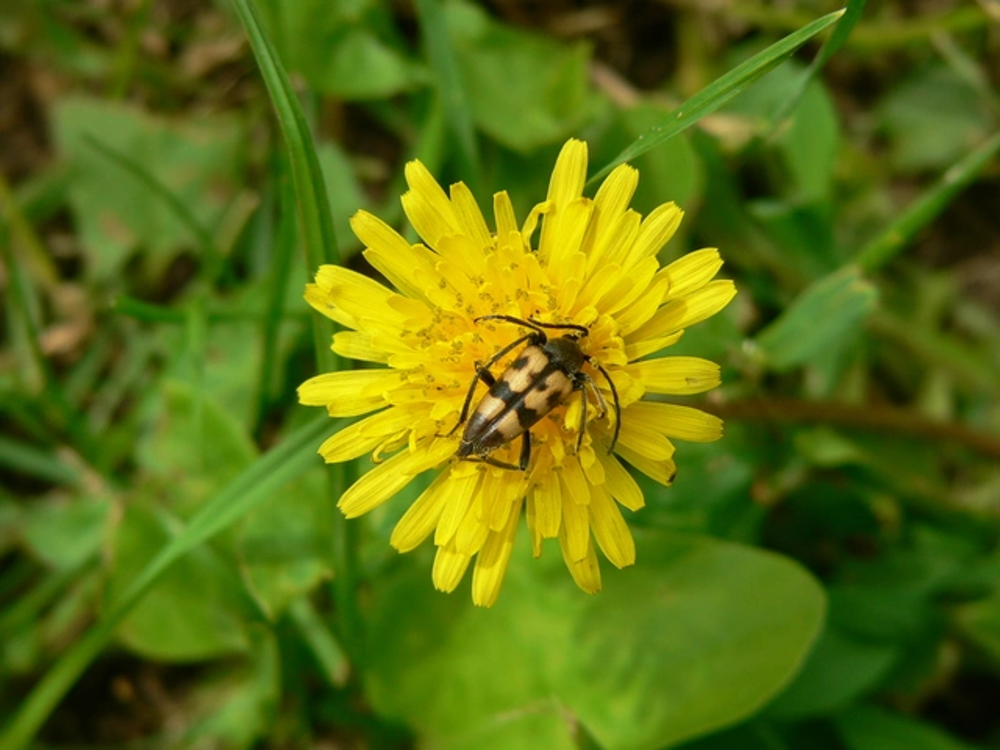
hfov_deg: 23.8
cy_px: 375
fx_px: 2369
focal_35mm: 82
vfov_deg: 18.0
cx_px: 500
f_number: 4
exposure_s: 1/400
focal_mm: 13.6
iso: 80
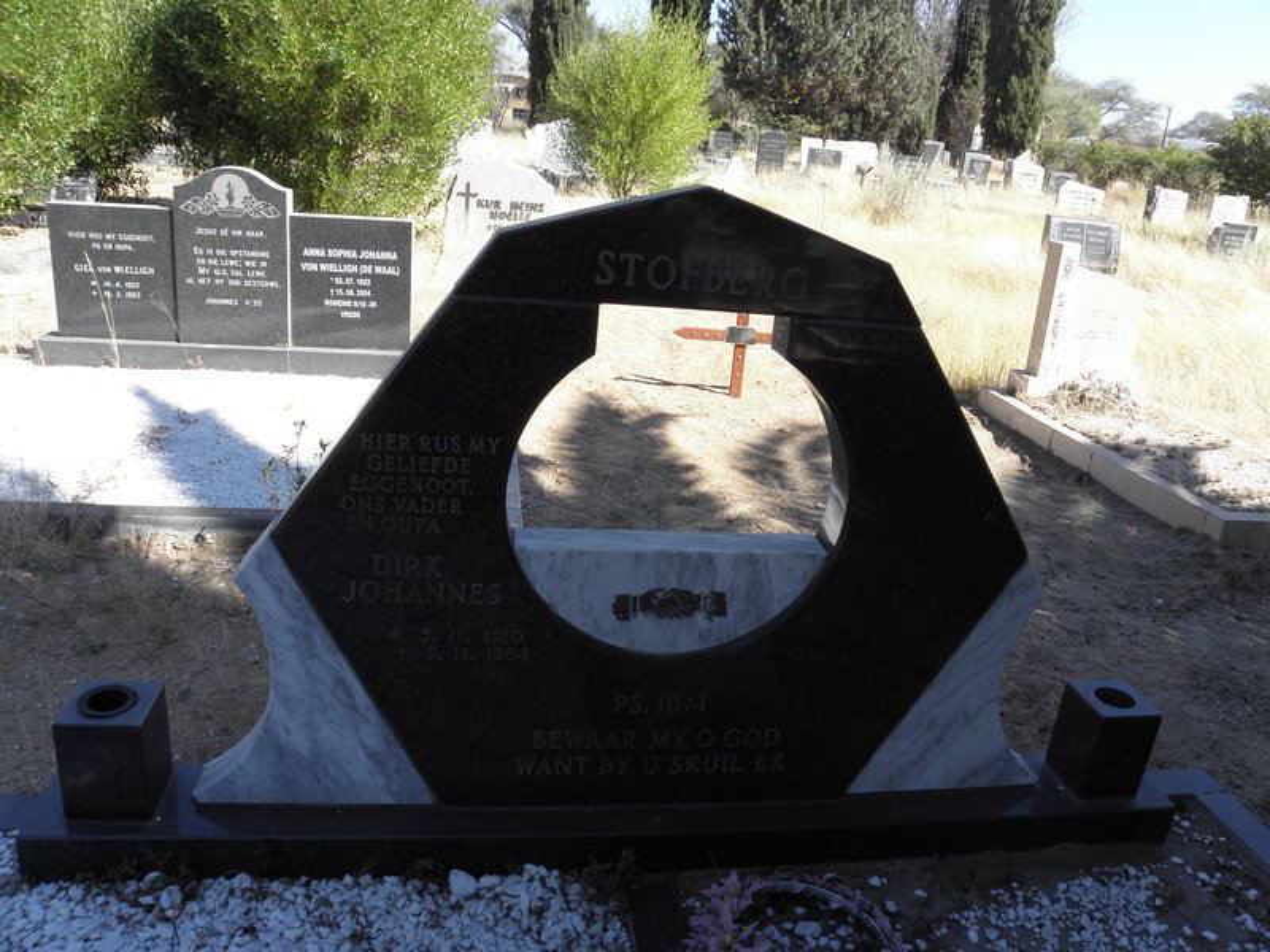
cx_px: 635
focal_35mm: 26
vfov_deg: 53.1
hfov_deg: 67.3
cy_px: 476
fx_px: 954
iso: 64
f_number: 5.6
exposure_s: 1/100
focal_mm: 4.6
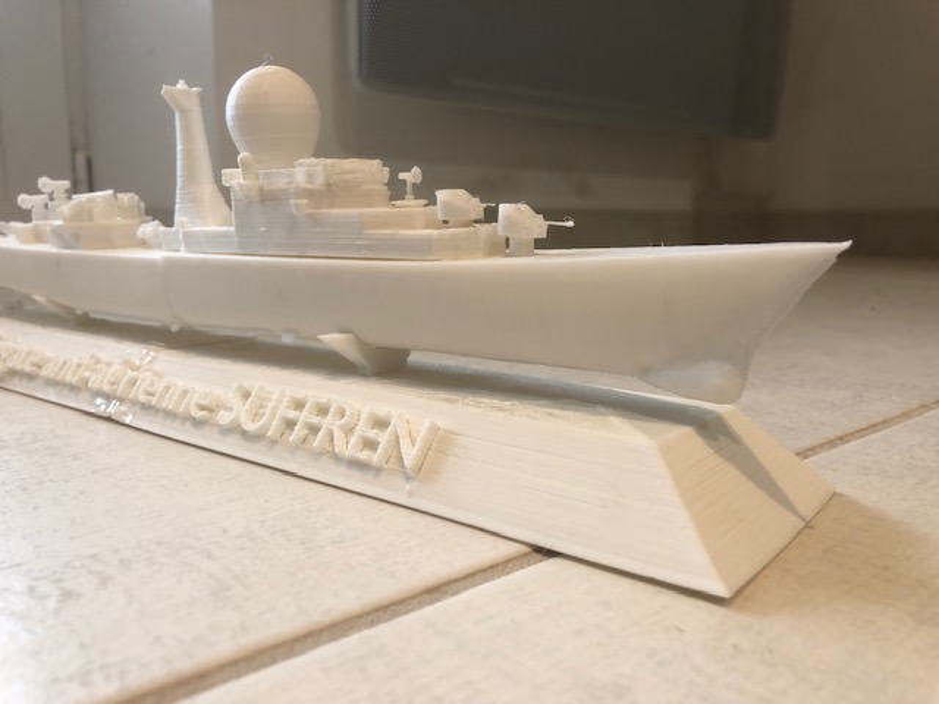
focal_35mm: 28
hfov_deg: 63.4
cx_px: 470
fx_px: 760
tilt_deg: -10.1
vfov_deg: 49.7
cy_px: 352
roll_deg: -0.1
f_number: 1.8
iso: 50
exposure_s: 1/17
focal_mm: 4
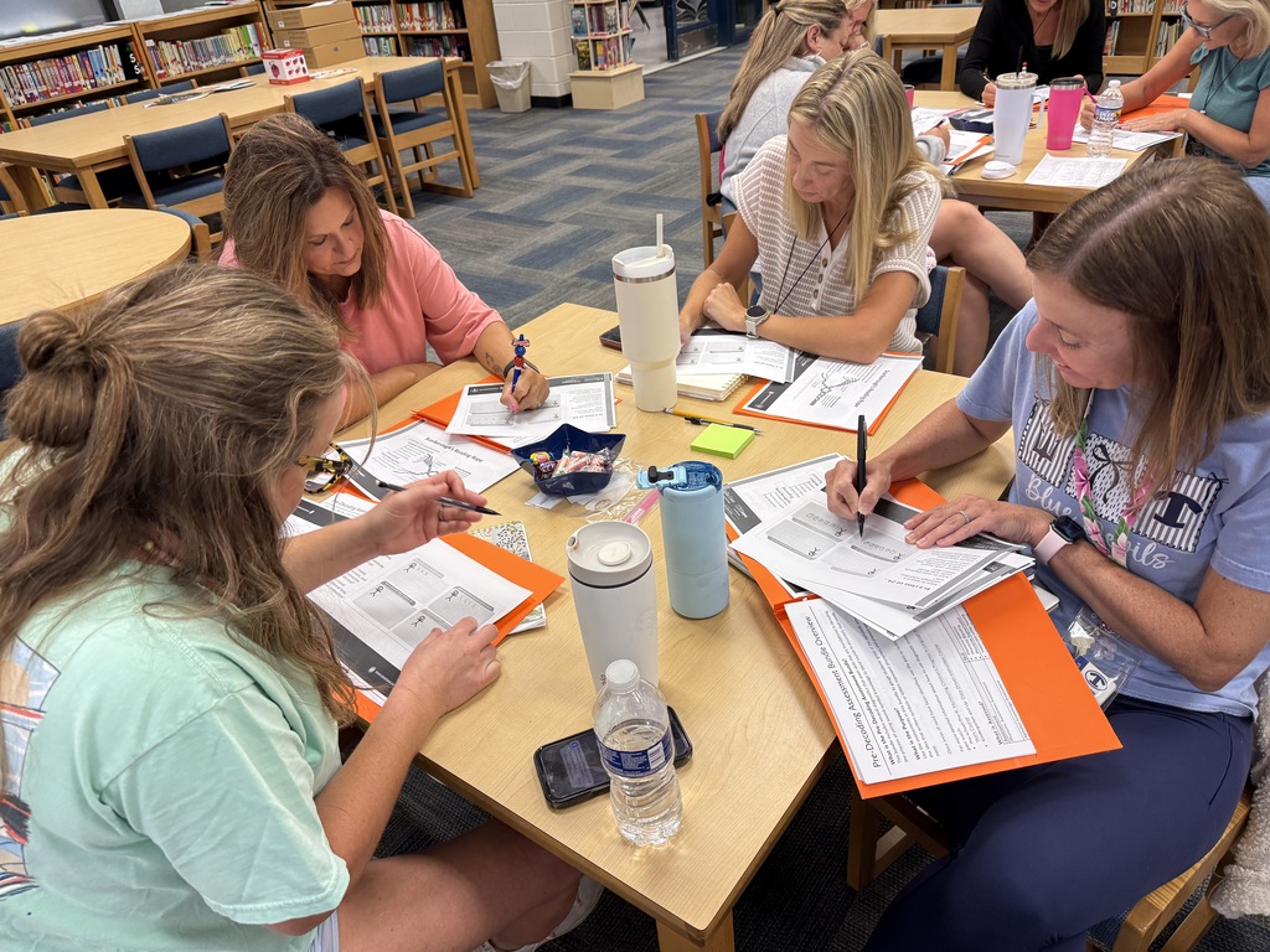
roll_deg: +6.5
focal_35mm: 24
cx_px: 635
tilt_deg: -31.5
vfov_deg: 56.8
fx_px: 881
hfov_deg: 71.6
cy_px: 476
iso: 160
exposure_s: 1/120
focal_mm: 6.76
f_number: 1.78
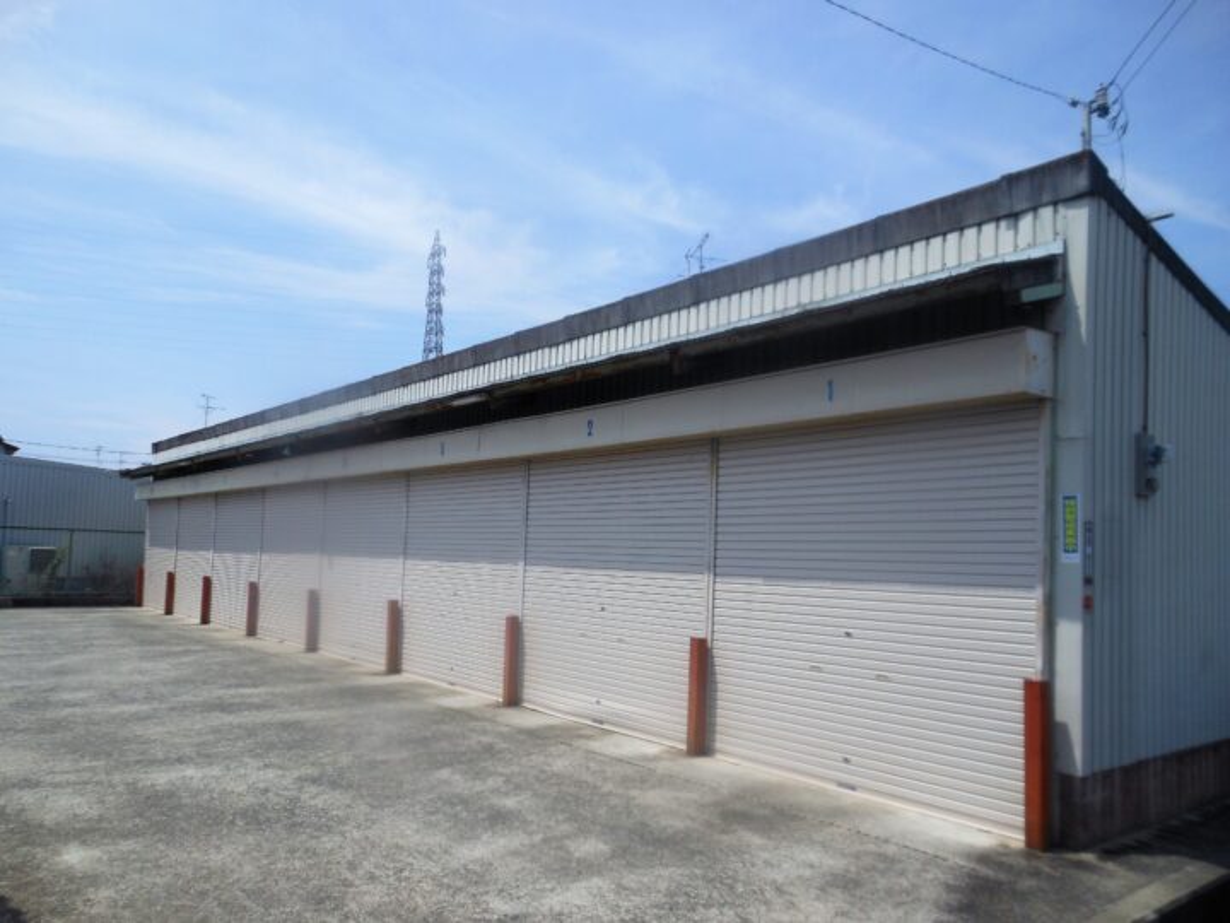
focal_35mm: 25
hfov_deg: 69.4
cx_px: 615
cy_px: 462
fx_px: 888
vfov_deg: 54.9
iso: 80
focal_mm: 4.5
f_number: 10.2
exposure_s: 1/200
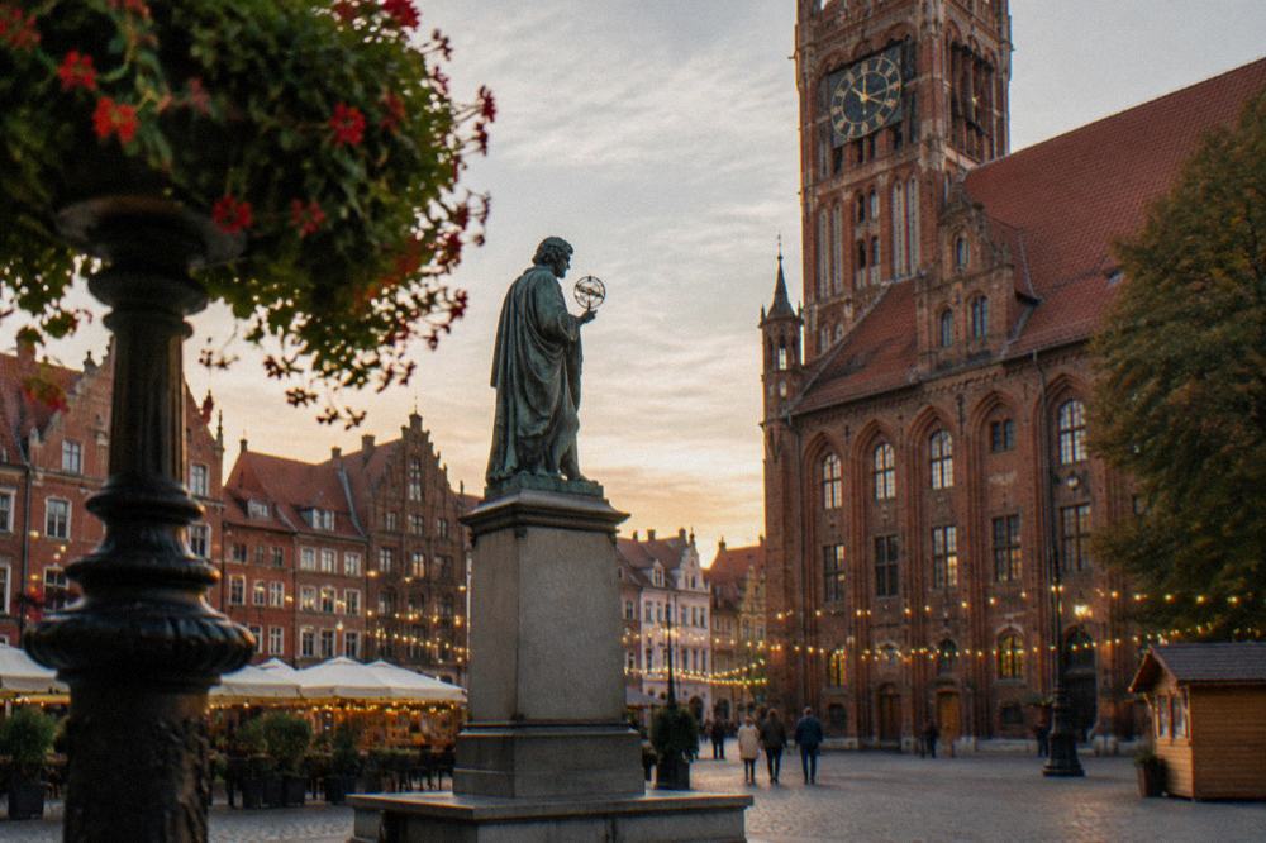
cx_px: 633
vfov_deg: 37.8
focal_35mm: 35
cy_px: 422
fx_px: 1230
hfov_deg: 54.5
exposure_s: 1/125
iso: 3200
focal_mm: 35
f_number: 2.8
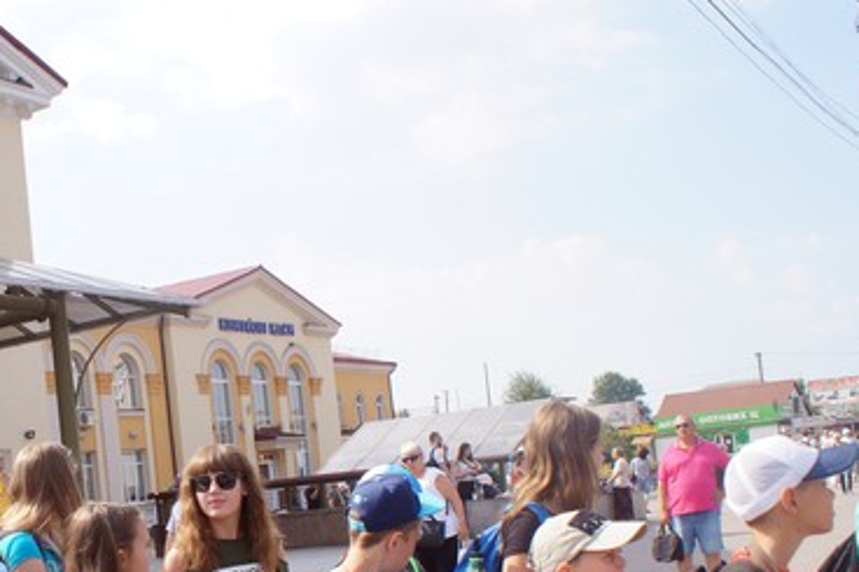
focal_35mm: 57
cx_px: 124
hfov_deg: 33.6
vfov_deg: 23.5
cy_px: 428
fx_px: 1359
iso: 100
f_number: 9
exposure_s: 1/125
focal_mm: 20
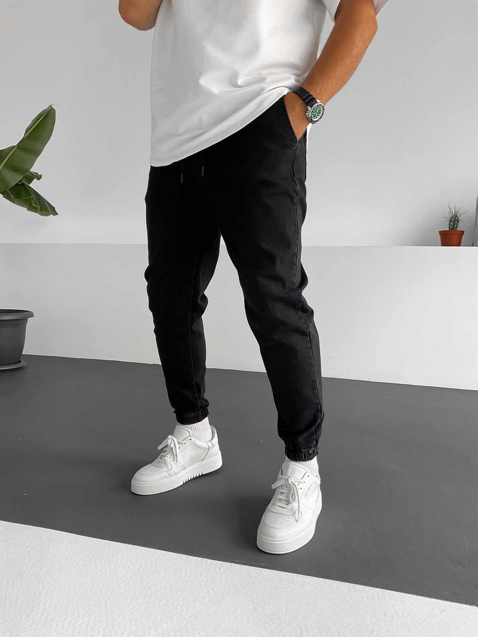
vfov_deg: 61.7
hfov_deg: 48.2
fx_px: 534
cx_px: 239
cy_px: 318
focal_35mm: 29
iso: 64
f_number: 1.8
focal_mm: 3
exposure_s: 1/120
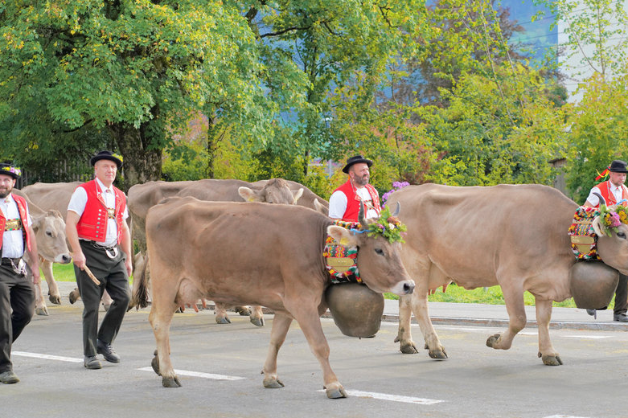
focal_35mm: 98
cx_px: 318
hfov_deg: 20.8
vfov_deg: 14.0
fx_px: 1709
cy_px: 215
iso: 800
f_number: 5
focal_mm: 85
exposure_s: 1/1250
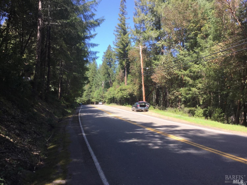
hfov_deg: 58.4
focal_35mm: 31
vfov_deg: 45.4
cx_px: 124
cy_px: 92
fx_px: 221
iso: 25
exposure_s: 1/272
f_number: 2.4
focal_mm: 3.3
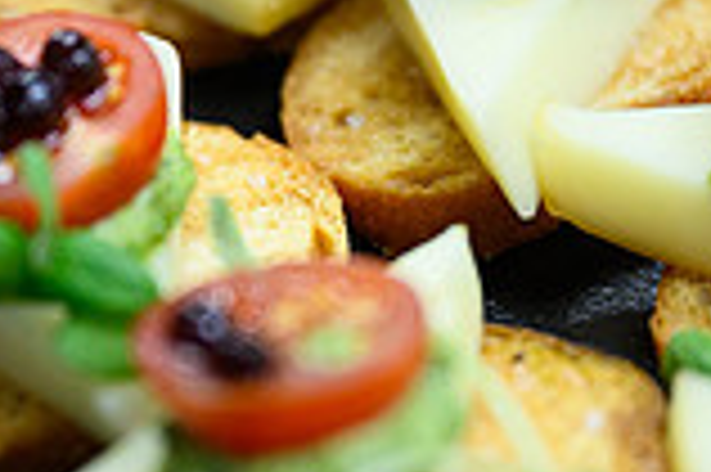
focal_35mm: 257
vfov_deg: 5.3
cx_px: 279
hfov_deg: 8.0
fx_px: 5070
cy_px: 110
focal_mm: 70
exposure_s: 1/400
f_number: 2.8
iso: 1600
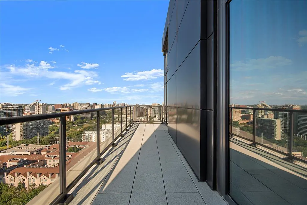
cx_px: 154
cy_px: 102
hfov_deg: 100.4
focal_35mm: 15
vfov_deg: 77.3
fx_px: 128
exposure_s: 1/320
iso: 100
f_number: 8
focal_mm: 10
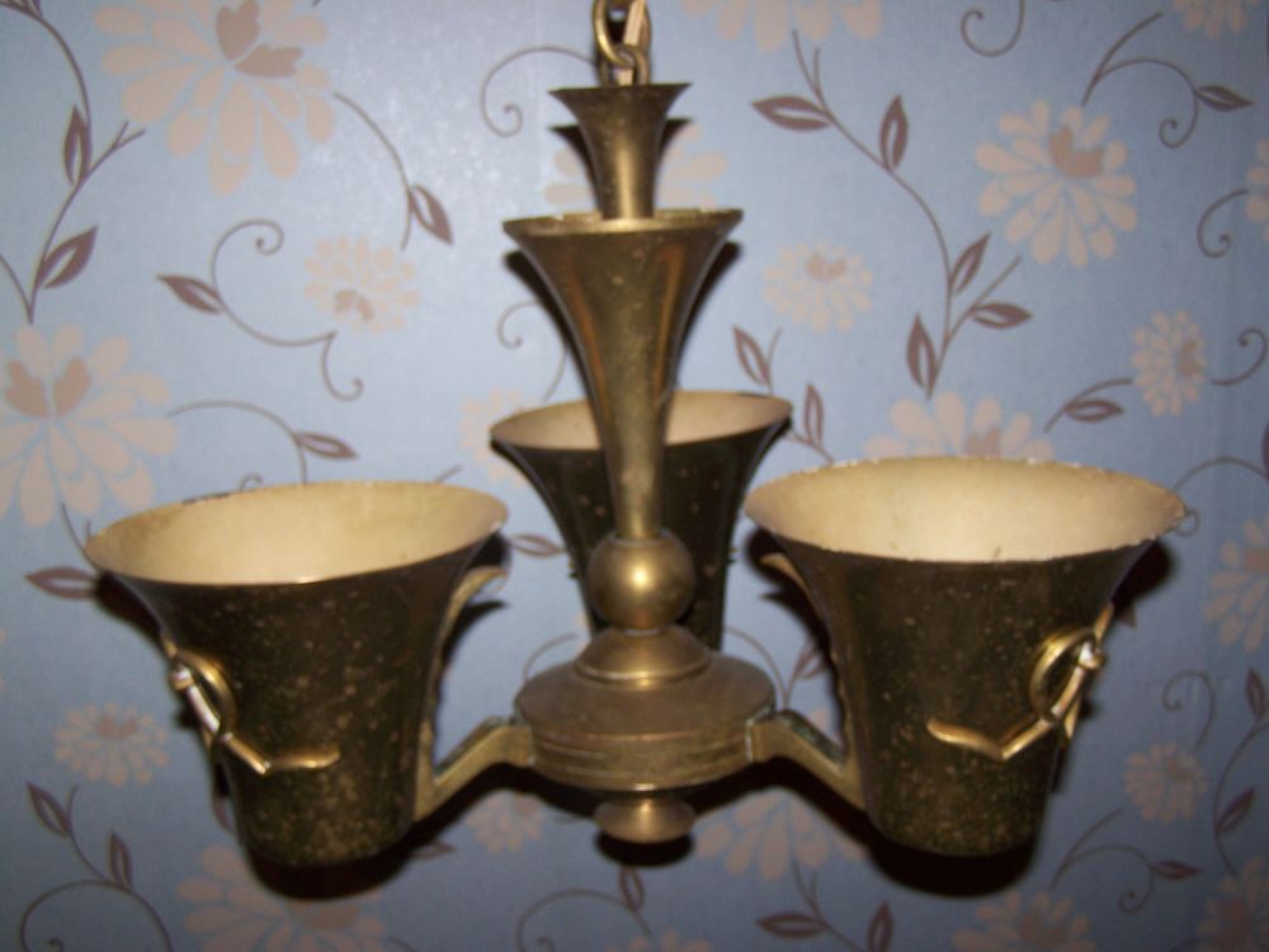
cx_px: 634
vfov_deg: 37.7
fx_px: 1393
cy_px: 476
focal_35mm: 38
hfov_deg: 49.0
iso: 80
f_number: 2.8
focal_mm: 6.3
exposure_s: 1/60
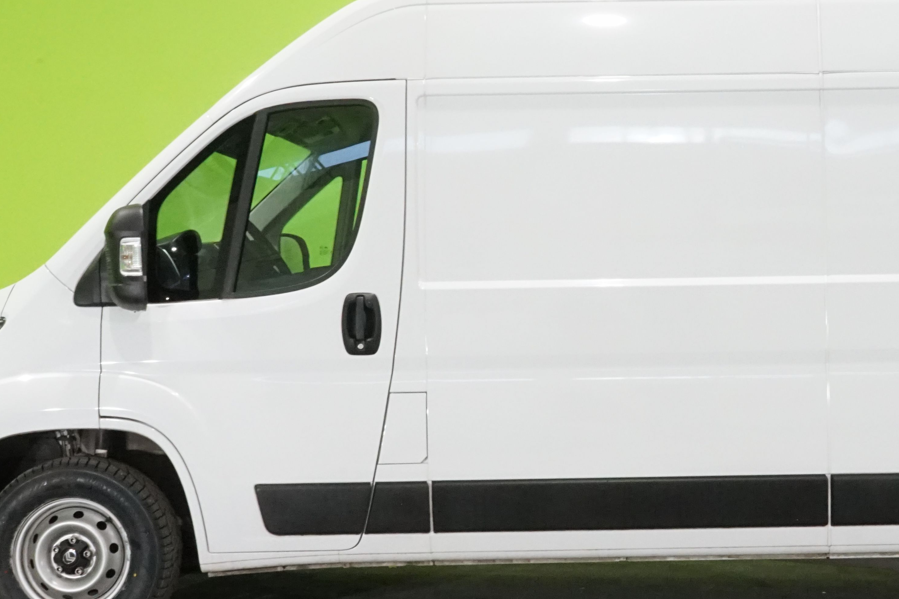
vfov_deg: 20.9
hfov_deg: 30.4
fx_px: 1623
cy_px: 301
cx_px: 682
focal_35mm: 65
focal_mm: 32
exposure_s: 1/15
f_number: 22
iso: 6400
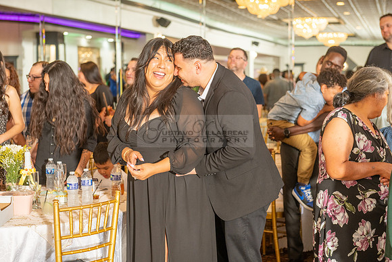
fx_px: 762
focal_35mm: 70
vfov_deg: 19.5
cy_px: 131
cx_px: 196
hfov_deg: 28.8
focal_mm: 70
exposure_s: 1/200
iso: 500
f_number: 4.5
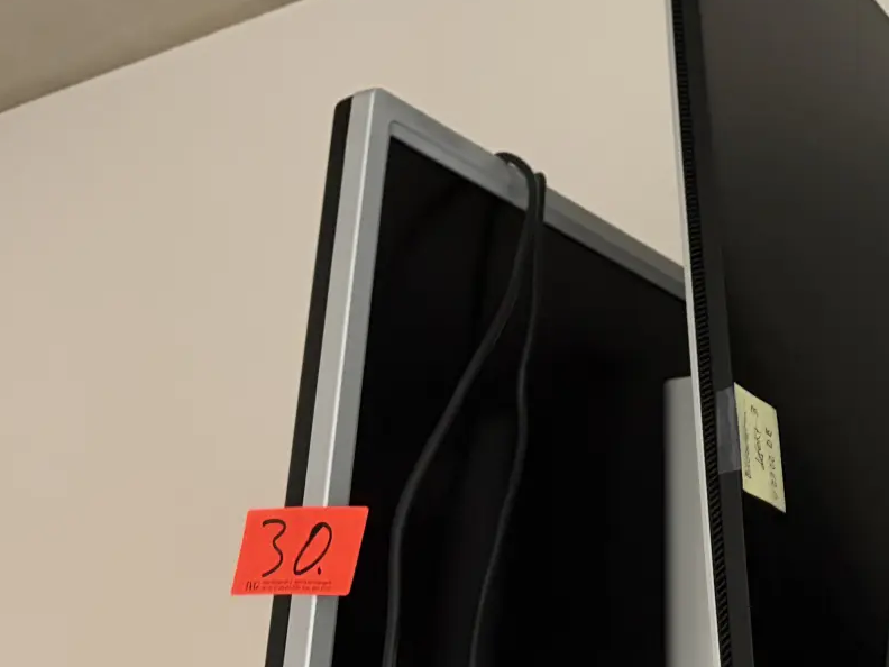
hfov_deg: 28.0
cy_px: 309
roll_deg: +1.8
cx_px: 983
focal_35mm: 63
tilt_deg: +22.3
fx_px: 1618
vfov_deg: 23.3
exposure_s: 1/30
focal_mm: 5.96
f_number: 1.6
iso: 640
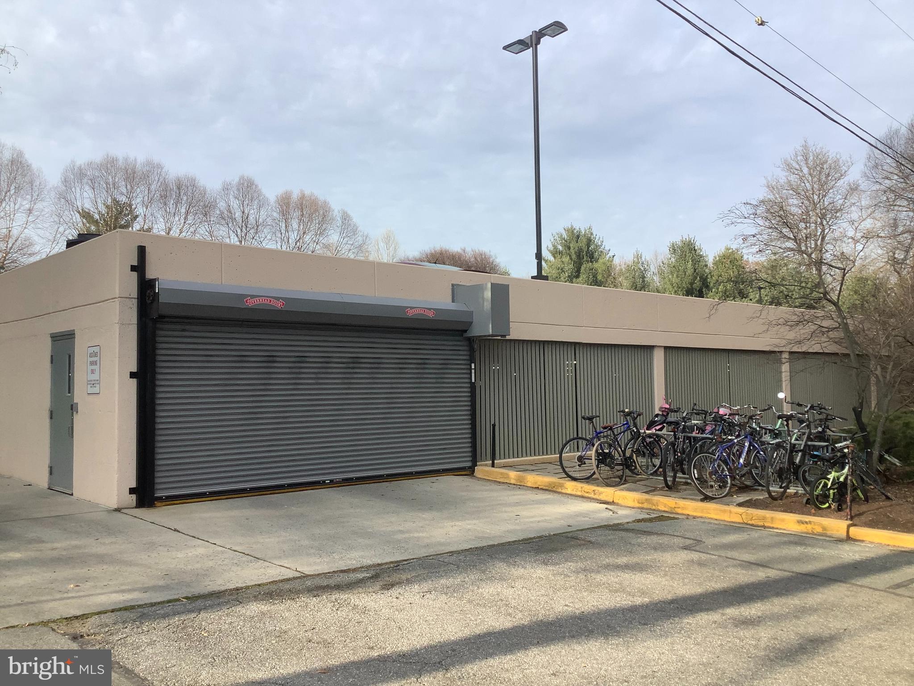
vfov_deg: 45.4
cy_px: 343
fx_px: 819
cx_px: 457
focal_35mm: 31
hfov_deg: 58.4
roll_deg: +0.6
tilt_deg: +0.7
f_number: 2.4
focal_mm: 3.3
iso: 25
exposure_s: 1/799
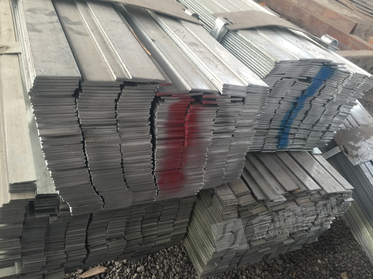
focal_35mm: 29
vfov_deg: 48.2
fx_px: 312
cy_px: 140
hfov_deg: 61.7
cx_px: 186
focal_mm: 4.15
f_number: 2.2
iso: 32
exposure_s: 1/30
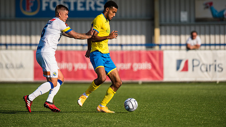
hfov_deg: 5.1
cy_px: 60
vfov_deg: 2.9
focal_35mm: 421
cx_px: 113
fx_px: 2524
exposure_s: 1/4000
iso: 200
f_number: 5
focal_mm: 400
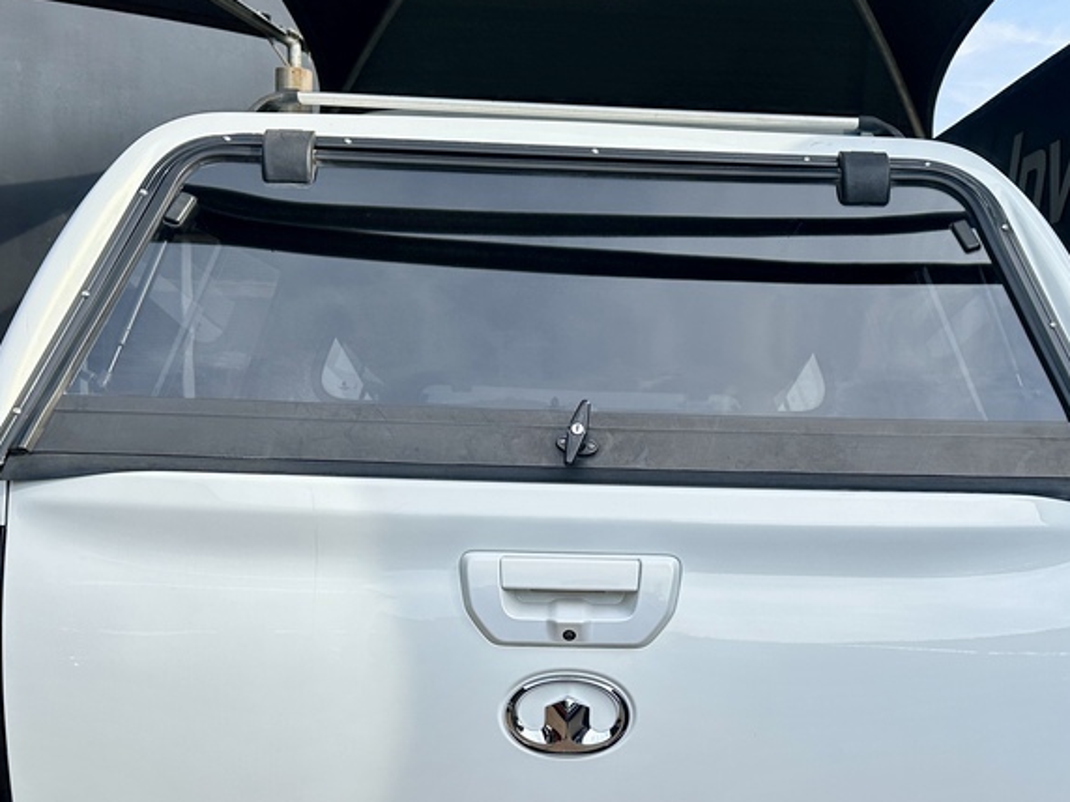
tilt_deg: -9.9
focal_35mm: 43
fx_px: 1329
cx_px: 627
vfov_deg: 32.9
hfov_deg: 43.7
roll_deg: -2.4
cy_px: 606
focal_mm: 6.86
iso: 80
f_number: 1.78
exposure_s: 1/2299
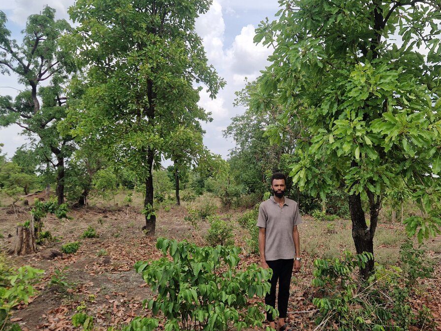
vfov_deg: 45.5
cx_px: 240
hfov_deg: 58.2
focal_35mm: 31
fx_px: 395
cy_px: 165
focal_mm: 5.4
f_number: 1.8
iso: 50
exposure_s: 1/1048
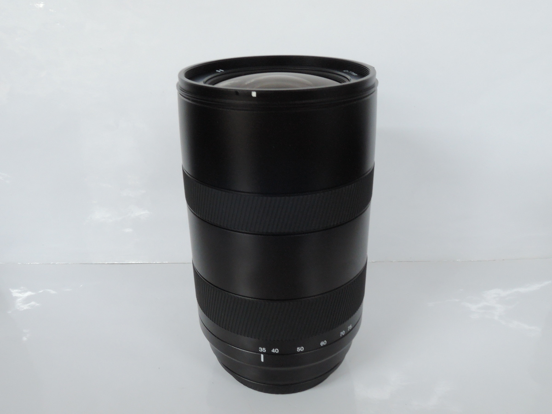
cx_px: 276
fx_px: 494
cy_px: 207
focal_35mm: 31
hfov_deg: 58.4
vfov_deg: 45.4
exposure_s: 1/20
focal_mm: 6.6
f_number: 8
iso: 800
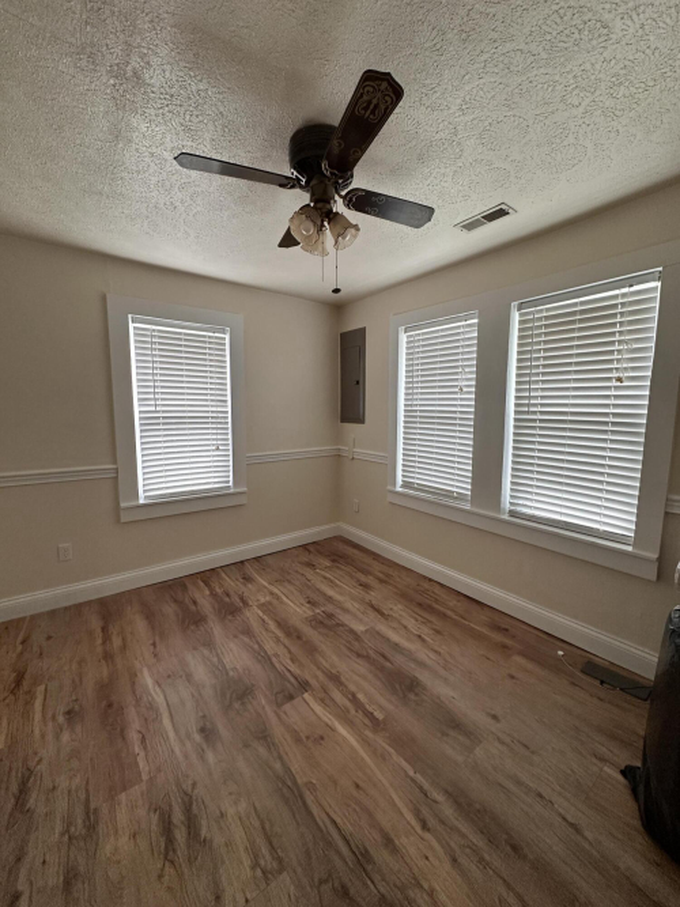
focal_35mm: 14
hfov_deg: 85.7
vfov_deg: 102.1
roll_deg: -1.0
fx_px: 367
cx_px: 340
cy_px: 454
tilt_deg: -6.3
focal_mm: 2.22
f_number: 2.2
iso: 320
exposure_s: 1/120
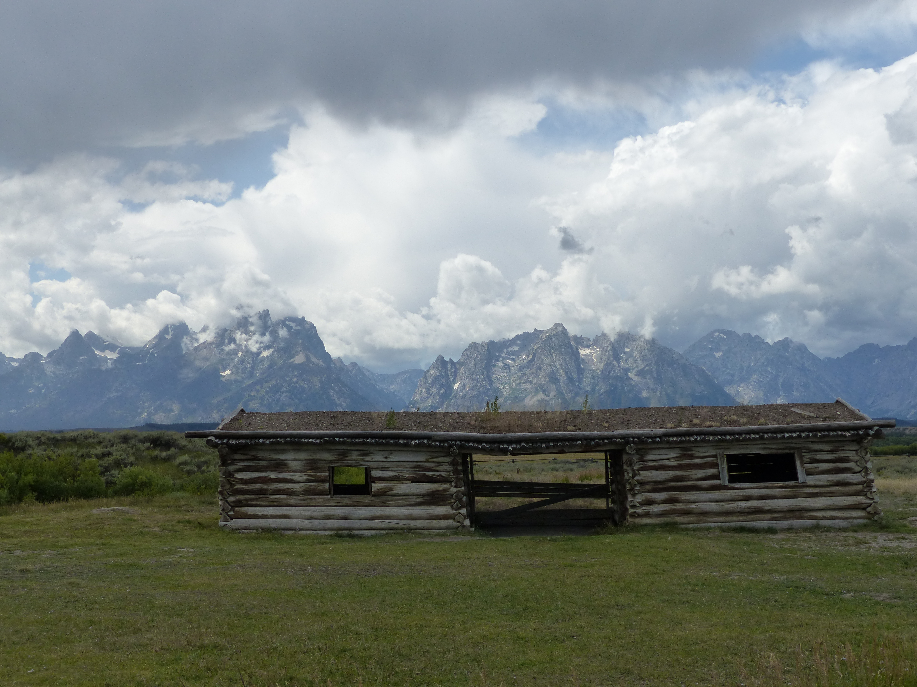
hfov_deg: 38.2
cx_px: 458
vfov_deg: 29.1
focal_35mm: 50
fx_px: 1325
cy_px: 344
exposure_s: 1/1600
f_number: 4
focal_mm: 9.1
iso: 160
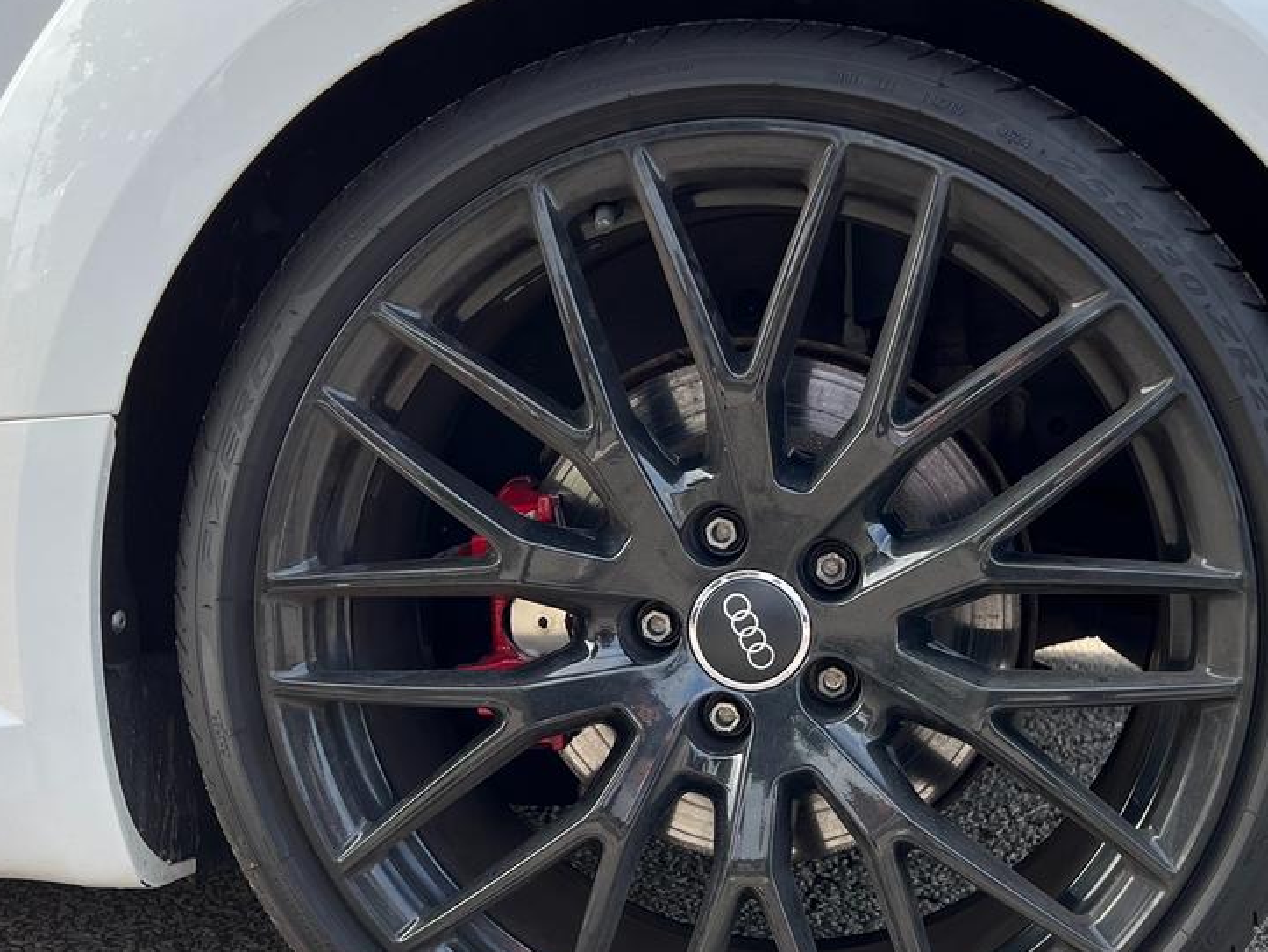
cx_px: 794
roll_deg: -0.2
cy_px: 607
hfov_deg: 40.9
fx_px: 1686
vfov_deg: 31.4
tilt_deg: -6.9
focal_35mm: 46
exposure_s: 1/639
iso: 50
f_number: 1.5
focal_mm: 5.7
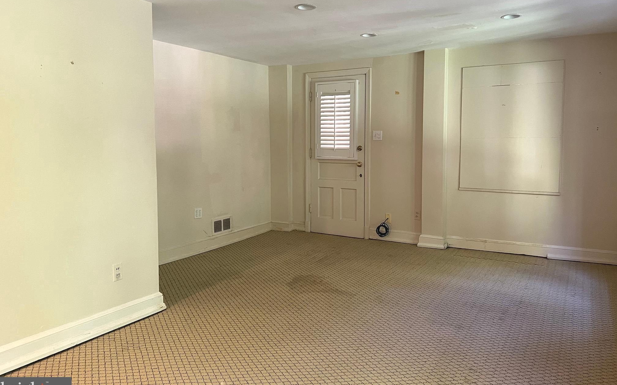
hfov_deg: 66.5
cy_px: 167
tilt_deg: -4.4
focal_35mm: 28
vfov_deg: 44.4
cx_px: 308
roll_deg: +0.0
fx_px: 471
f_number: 1.5
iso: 250
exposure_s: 1/60
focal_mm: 5.7
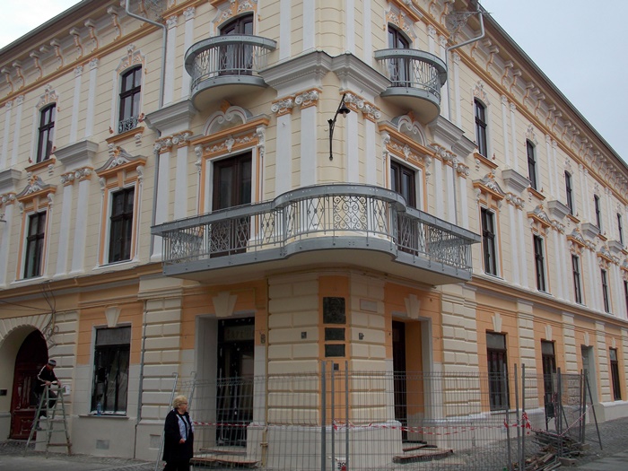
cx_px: 314
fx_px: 617
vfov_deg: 41.8
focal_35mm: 34
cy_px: 236
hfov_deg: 54.0
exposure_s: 1/250
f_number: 3.4
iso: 80
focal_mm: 6.1
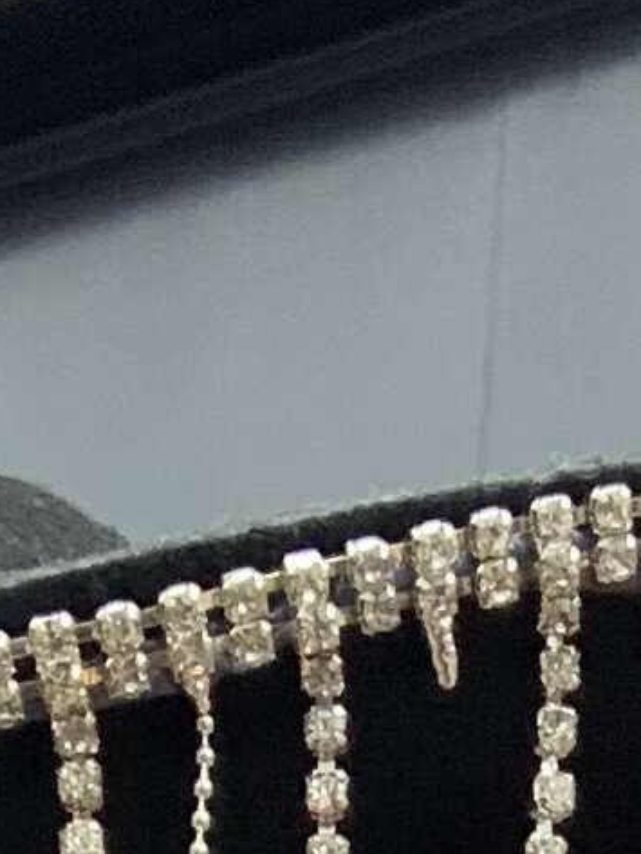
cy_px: 2329
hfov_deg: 7.1
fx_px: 5158
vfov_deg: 8.3
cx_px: 524
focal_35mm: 209
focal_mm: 2.87
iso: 25
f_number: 2.2
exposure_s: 1/121
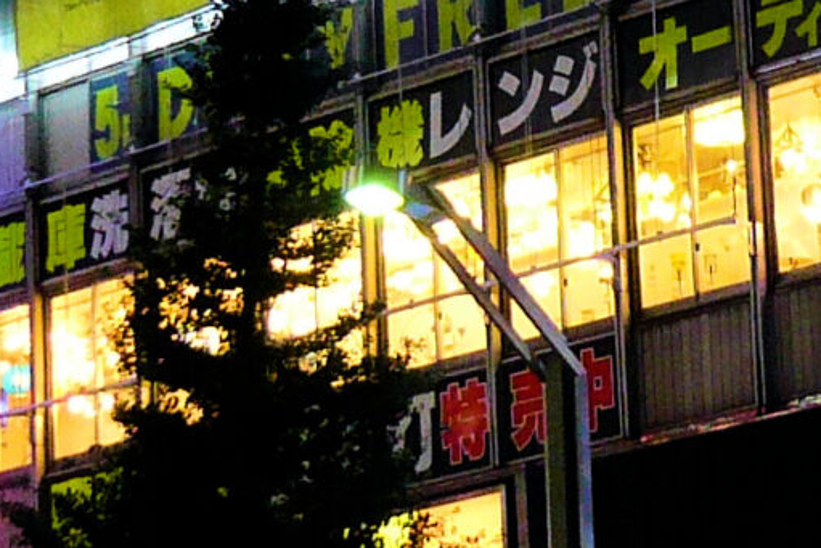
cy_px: 101
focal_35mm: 198
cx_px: 646
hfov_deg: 10.4
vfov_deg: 6.9
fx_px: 4517
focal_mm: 6.2
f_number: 3.2
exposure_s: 1/20
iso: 200
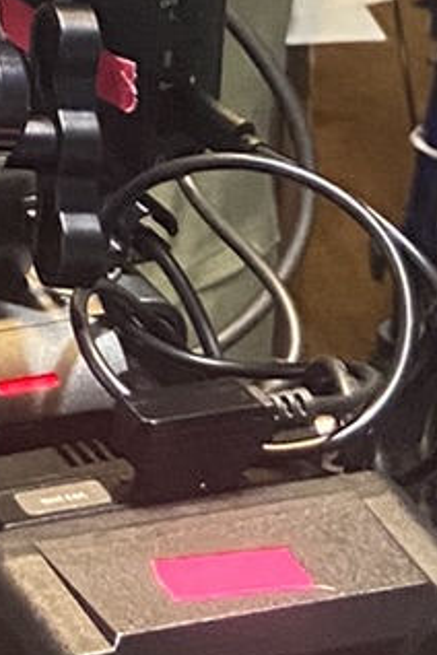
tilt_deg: -23.1
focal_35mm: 174
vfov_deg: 11.5
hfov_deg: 7.3
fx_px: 3168
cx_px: -651
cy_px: -206
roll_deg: +5.1
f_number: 1.8
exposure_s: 1/60
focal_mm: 4.25
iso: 500
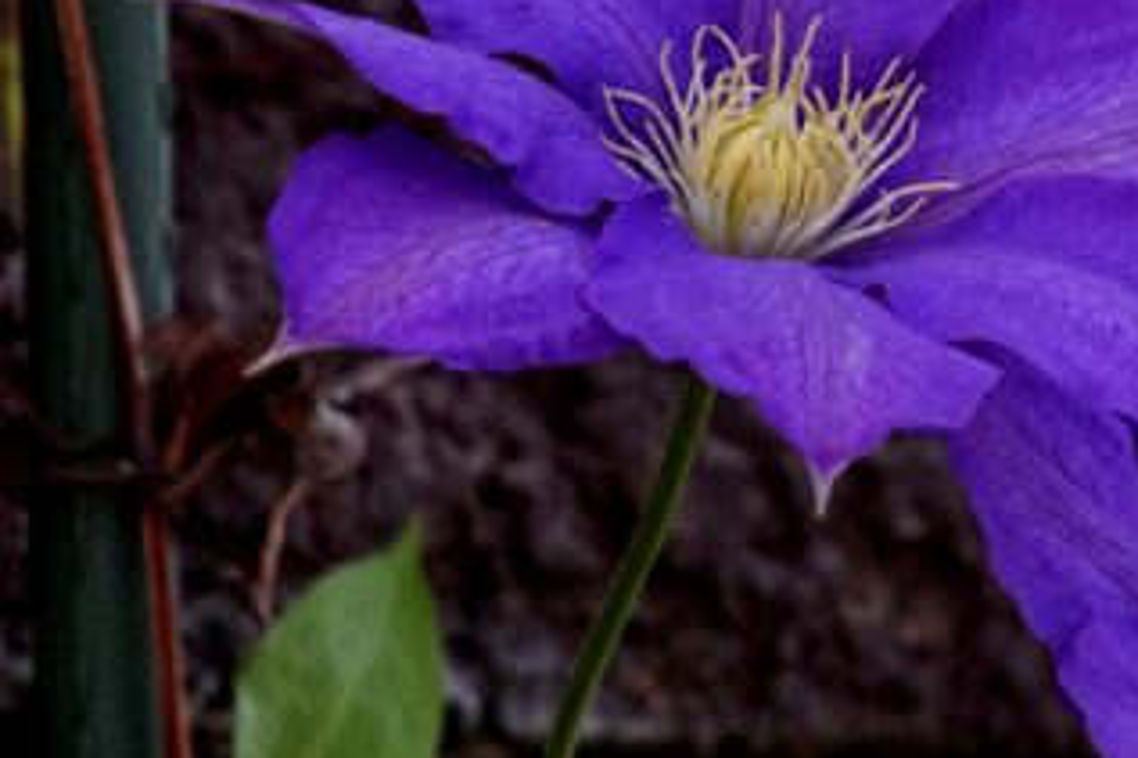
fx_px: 21989
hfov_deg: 3.0
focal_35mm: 696
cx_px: 941
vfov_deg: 2.0
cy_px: 174
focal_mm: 210
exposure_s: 1/400
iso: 1600
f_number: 10
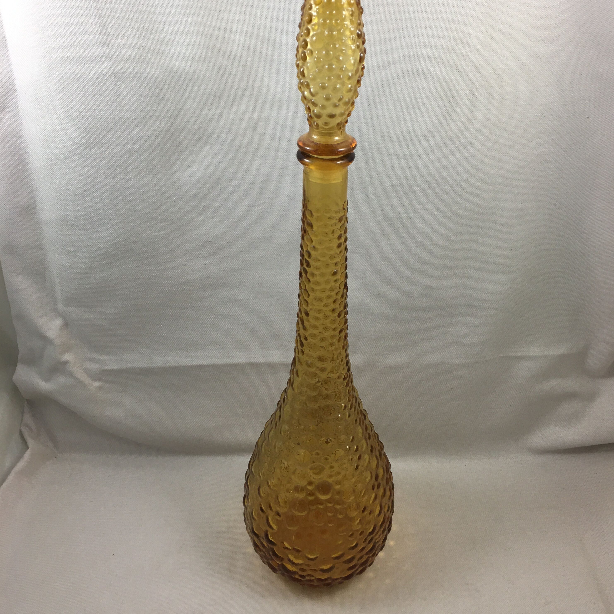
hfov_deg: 47.2
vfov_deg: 47.0
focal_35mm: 35
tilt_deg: -29.0
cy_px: 254
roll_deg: -0.2
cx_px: 310
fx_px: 702
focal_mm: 4.15
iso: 25
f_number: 2.2
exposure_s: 1/33
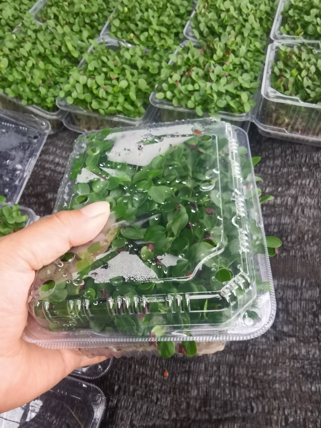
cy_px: 214
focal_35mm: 26
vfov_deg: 67.3
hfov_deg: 53.1
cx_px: 160
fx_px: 322
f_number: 2.2
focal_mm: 2.26
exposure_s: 1/20
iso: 500
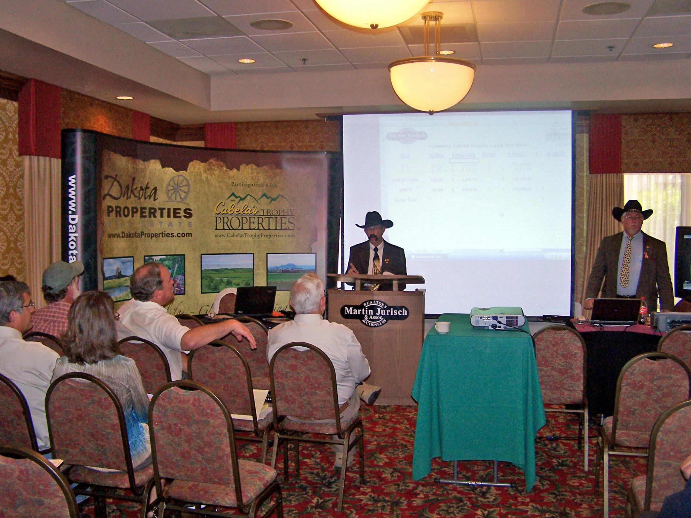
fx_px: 759
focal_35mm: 38
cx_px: 346
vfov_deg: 37.7
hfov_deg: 49.0
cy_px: 259
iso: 140
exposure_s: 1/60
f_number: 2.8
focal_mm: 6.3
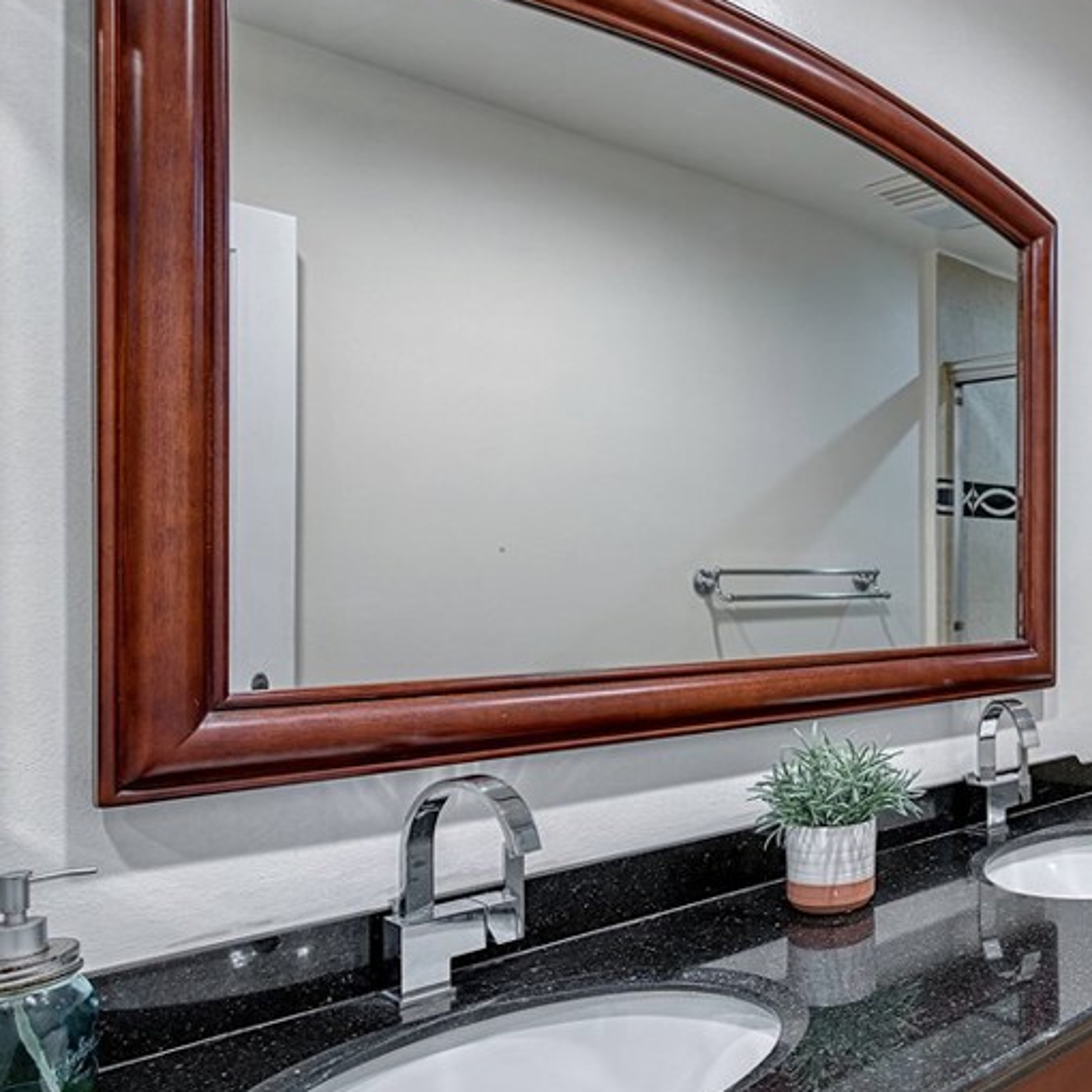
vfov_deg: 55.6
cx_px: 1079
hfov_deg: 46.9
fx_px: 1035
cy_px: 568
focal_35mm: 29
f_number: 8
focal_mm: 17
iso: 100
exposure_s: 1/2
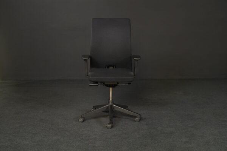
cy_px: 76
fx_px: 397
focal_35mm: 63
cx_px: 114
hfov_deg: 31.9
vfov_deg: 21.6
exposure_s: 1/100
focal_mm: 63
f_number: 6.3
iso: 3200
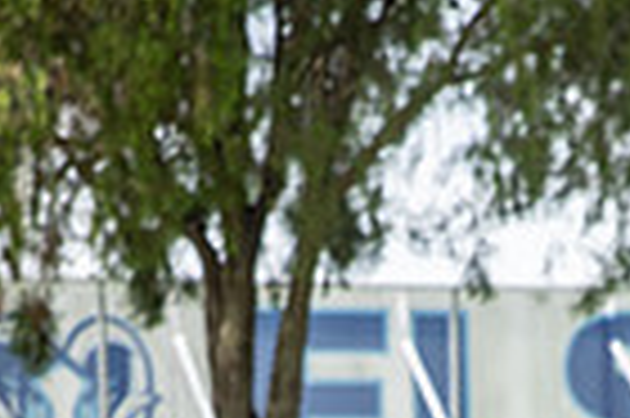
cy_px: 962
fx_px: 3933
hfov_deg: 9.1
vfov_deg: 5.9
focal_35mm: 225
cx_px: 562
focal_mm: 70
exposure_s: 1/400
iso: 250
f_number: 6.3
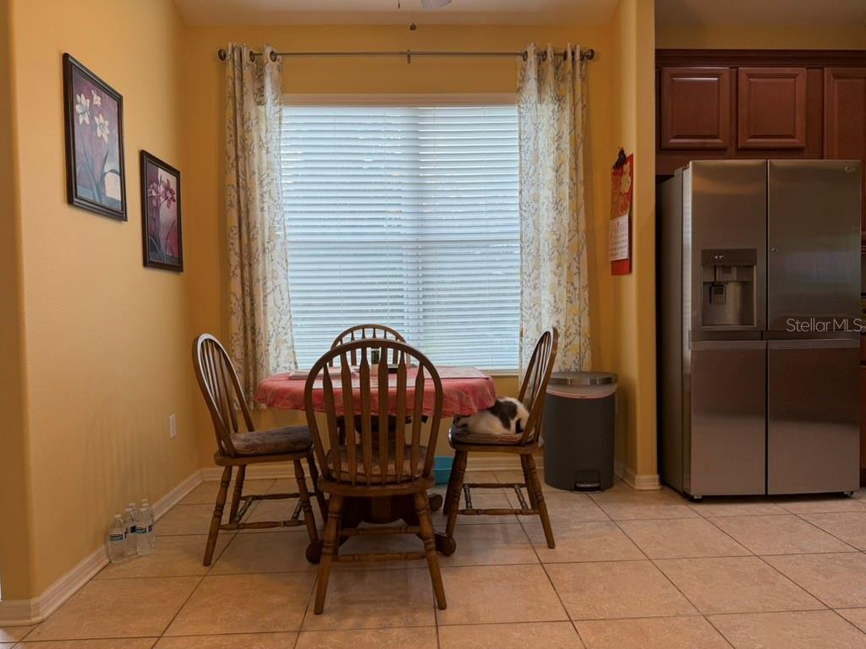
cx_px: 433
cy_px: 324
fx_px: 600
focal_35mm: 24
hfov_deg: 71.6
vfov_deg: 56.8
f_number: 1.78
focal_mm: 6.76
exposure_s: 1/159
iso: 80
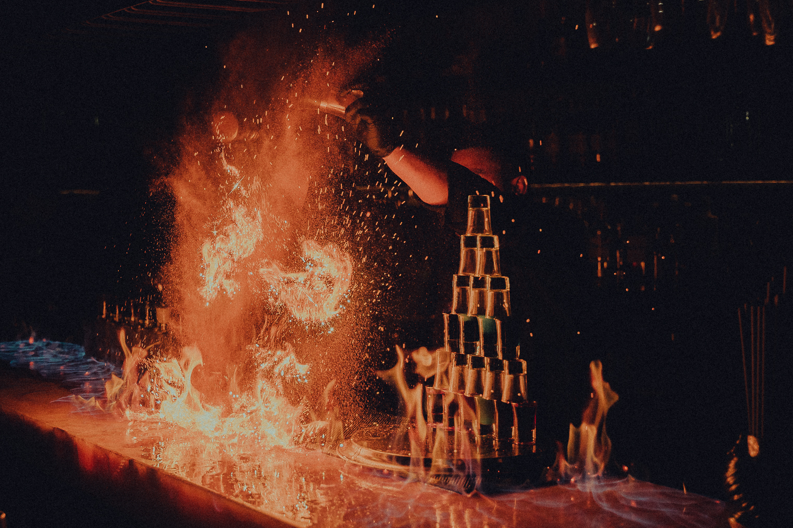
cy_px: 273
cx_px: 325
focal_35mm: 59
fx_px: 1299
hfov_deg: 33.8
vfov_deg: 23.0
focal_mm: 36
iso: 500
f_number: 2.8
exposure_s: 1/400
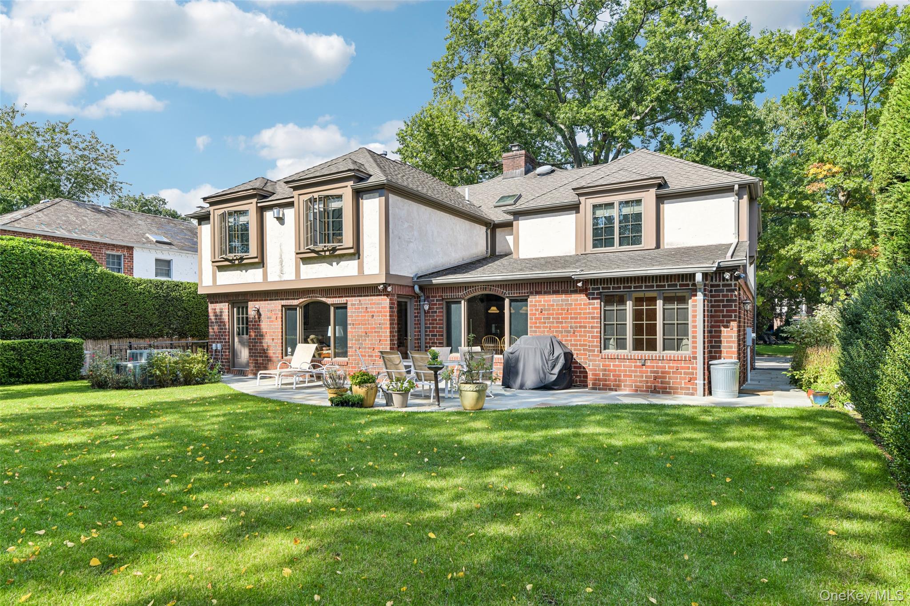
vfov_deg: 59.5
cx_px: 455
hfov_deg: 81.2
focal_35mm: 21
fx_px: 531
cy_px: 303
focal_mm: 21
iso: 125
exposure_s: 1/160
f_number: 9
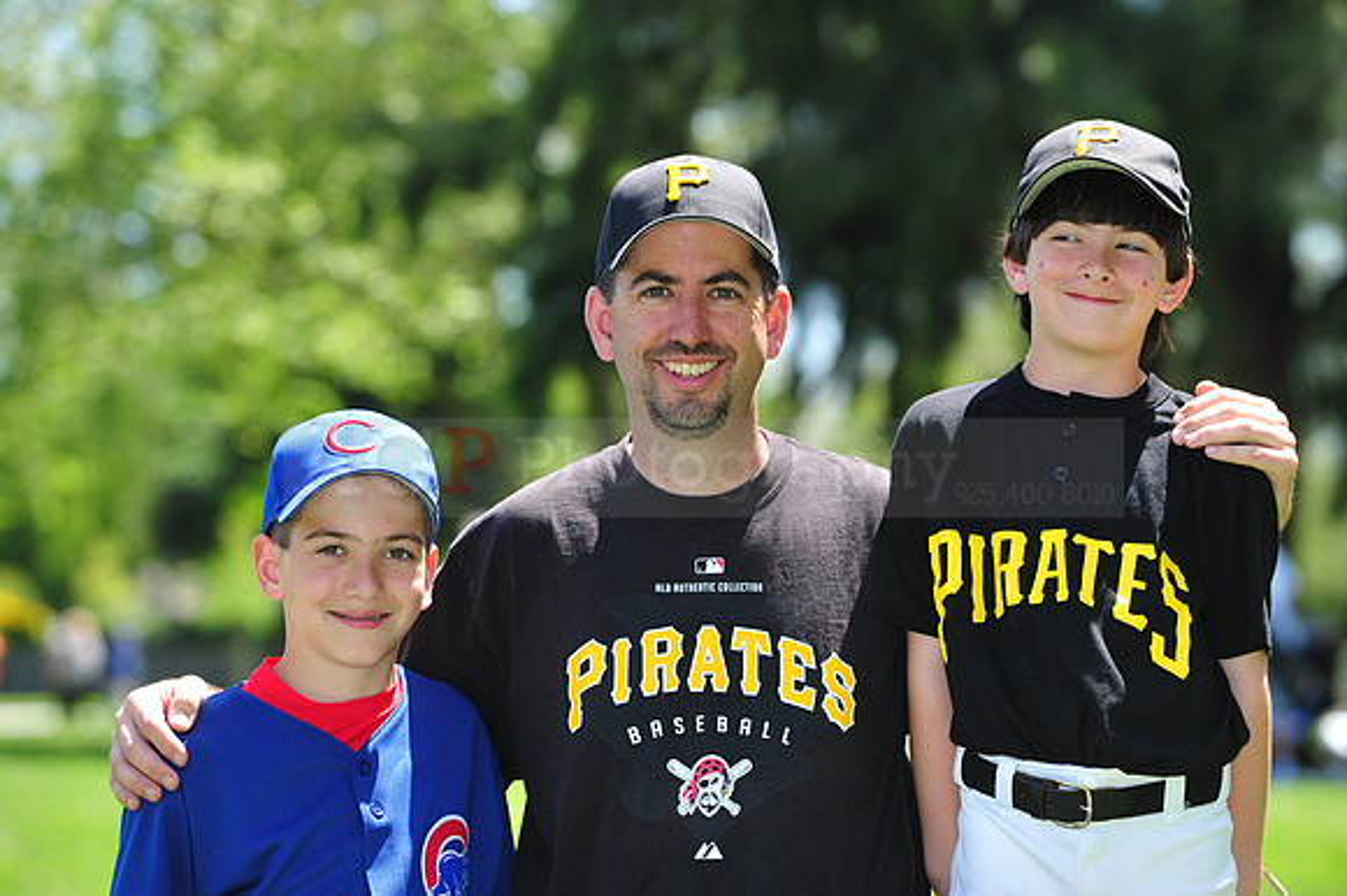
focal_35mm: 165
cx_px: 674
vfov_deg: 8.3
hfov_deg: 12.5
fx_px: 6170
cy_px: 448
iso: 200
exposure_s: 1/320
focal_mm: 165
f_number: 5.6
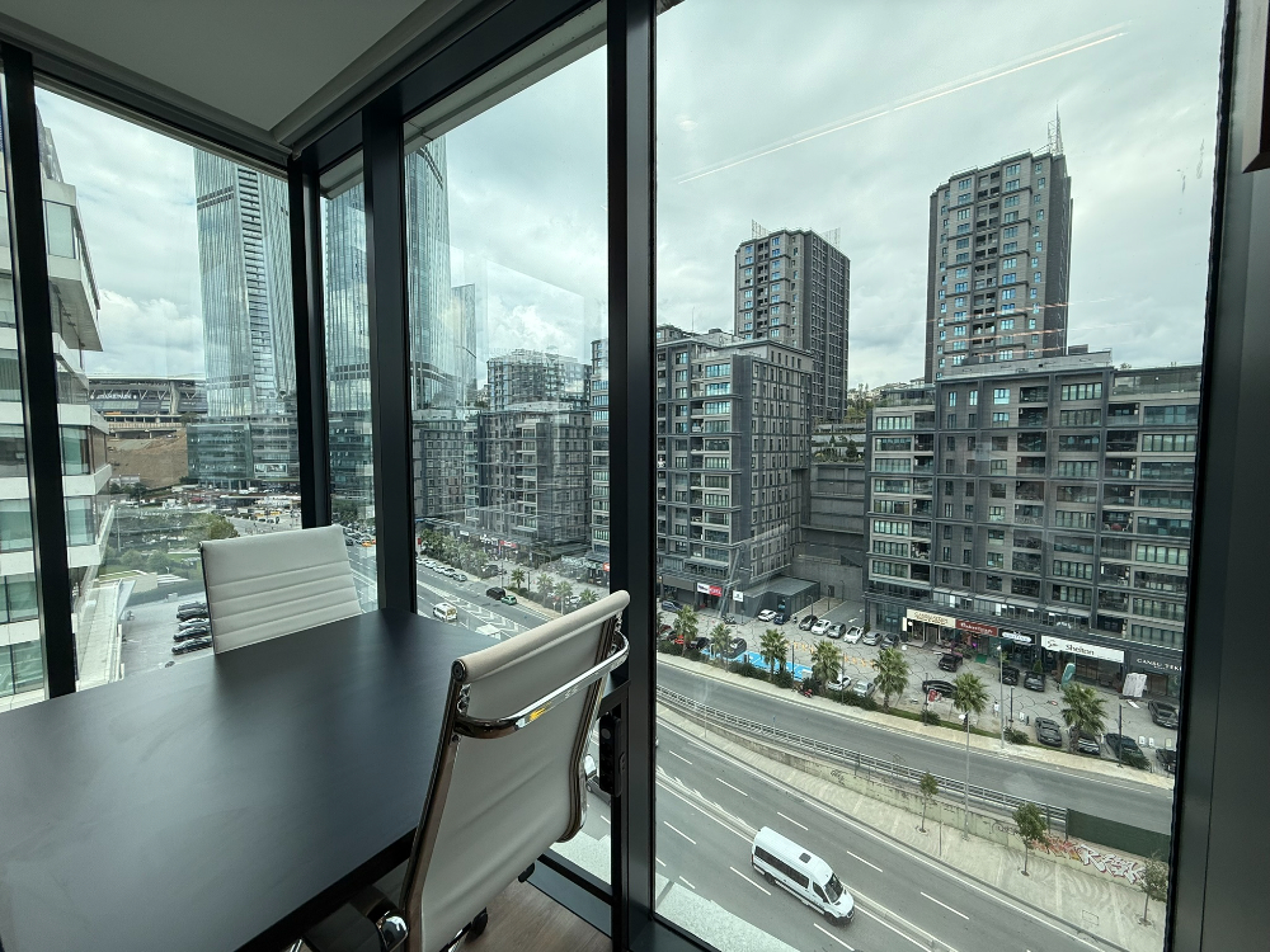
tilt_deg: -2.5
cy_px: 476
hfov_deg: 102.1
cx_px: 635
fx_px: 514
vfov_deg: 85.7
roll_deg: +0.1
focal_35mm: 14
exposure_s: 1/475
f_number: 2.2
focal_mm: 2.22
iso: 64
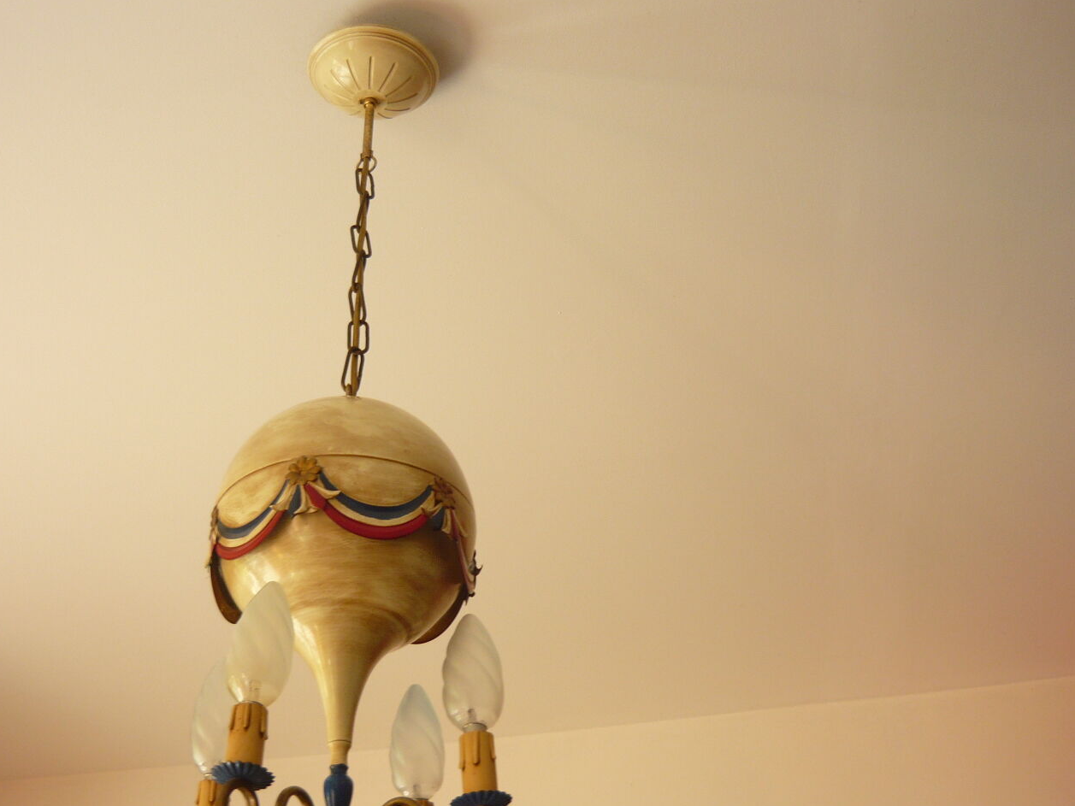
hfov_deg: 44.6
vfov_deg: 34.3
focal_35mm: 42
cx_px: 454
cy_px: 480
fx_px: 1304
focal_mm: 5.5
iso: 100
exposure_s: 1/30
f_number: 2.8
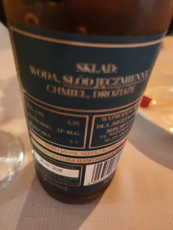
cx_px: 86
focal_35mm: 23
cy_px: 115
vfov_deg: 73.9
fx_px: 153
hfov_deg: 58.9
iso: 1600
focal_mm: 5.35
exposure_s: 1/25
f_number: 1.7
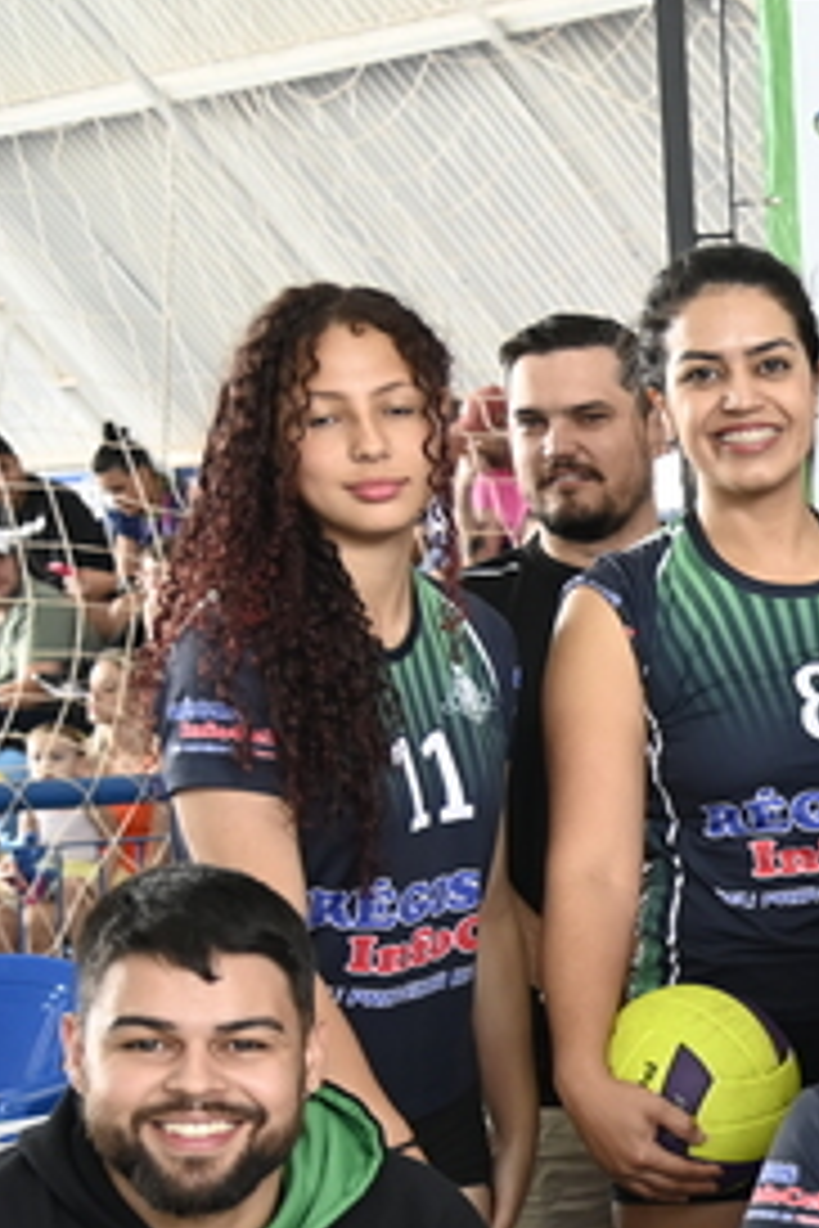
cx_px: 1530
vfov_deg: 19.6
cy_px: 1104
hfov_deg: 12.2
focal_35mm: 102
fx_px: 3480
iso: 1000
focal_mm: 31
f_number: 4
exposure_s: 1/125
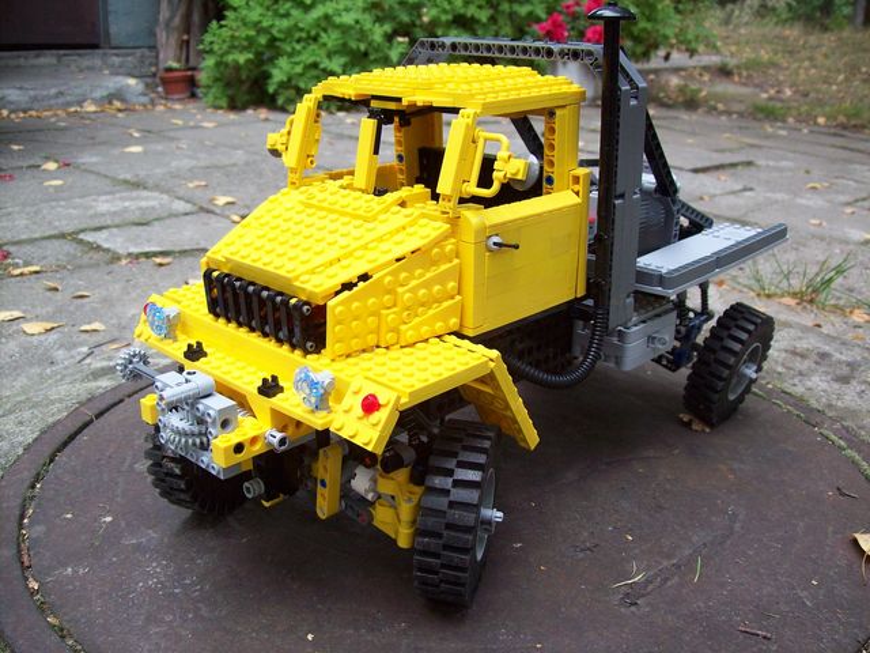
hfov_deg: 51.4
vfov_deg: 39.7
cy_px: 326
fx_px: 905
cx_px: 435
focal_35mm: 36
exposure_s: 1/119
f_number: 2.7
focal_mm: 6
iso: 80
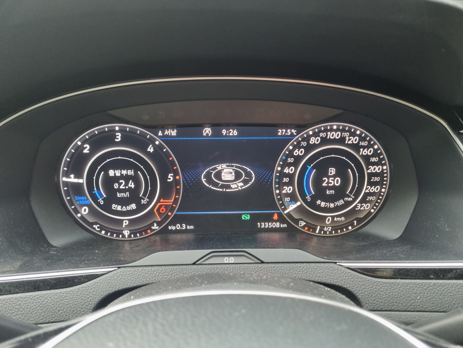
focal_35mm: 26
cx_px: 232
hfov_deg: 67.3
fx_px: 348
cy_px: 174
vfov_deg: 53.1
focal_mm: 5.4
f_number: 1.8
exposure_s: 1/40
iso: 200
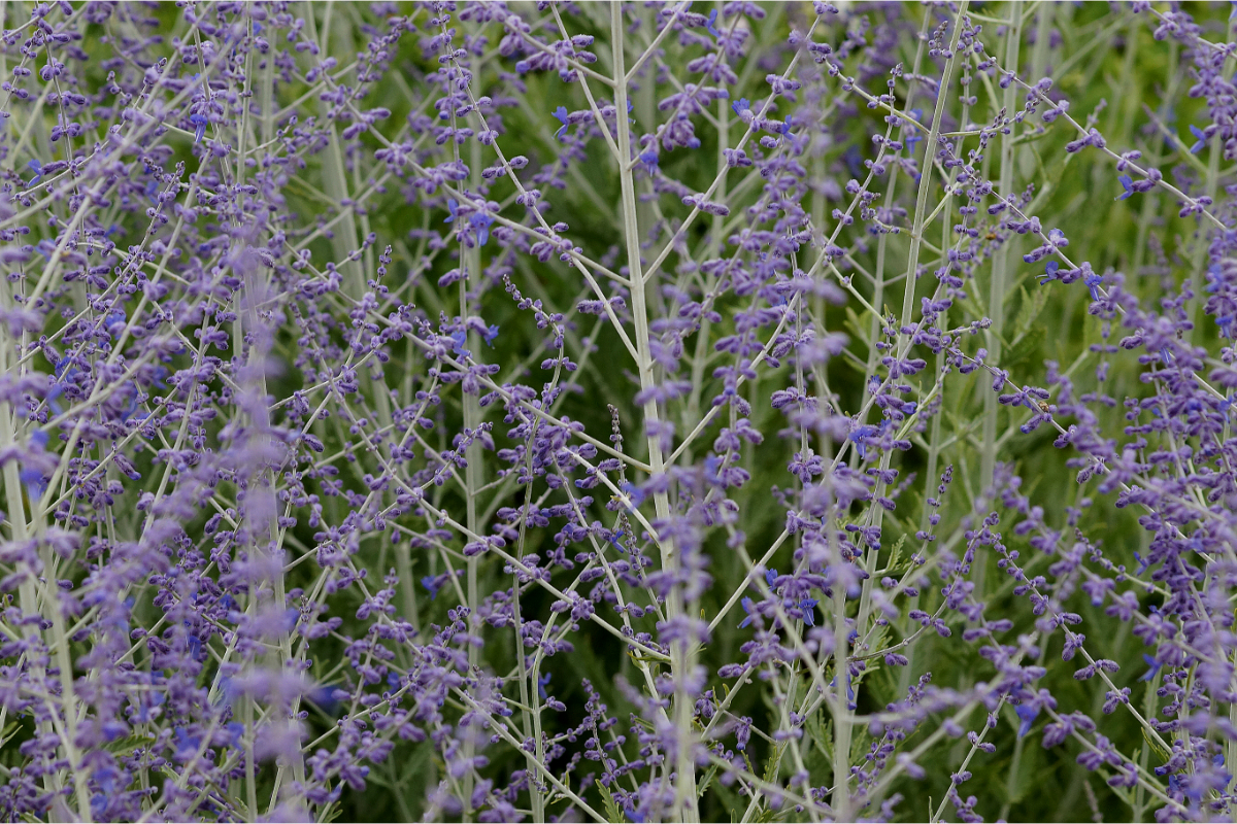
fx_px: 5154
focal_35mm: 150
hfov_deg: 13.7
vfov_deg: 9.1
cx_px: 618
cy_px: 412
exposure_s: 1/160
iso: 400
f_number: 6.3
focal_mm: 100
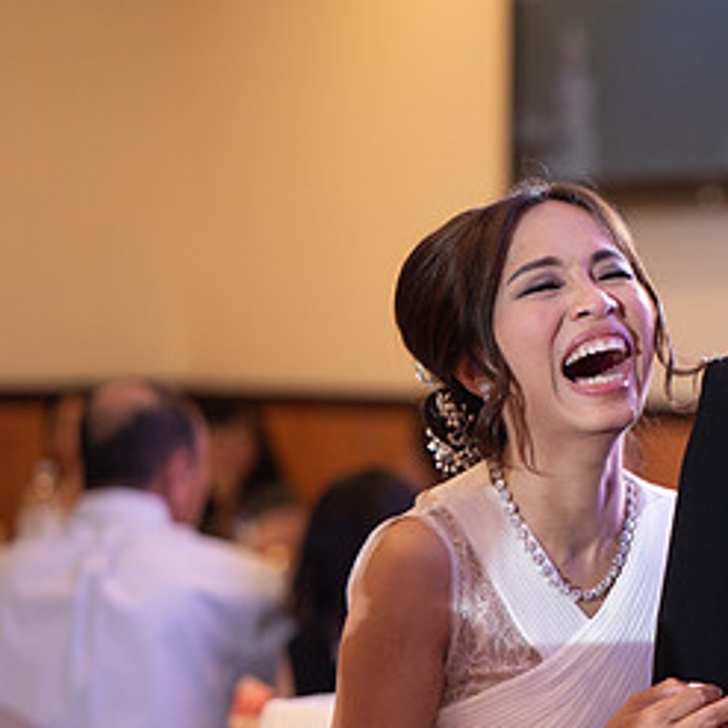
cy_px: 447
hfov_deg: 10.2
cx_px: 813
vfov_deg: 10.3
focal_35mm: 170
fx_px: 4045
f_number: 2
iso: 1250
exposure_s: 1/160
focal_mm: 85
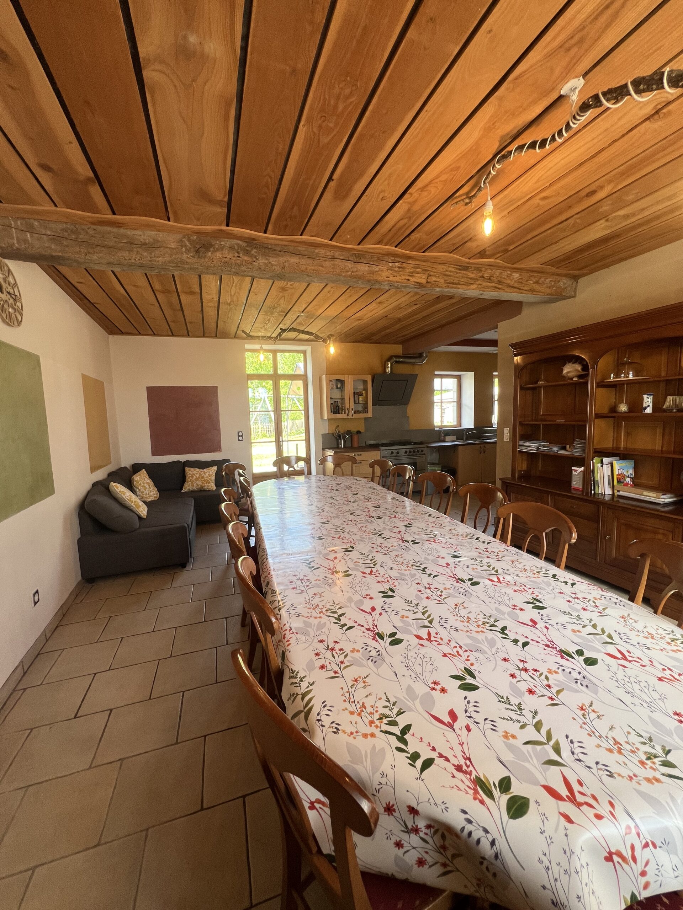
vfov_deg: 106.2
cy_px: 455
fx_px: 342
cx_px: 342
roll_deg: +1.7
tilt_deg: -5.5
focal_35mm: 13
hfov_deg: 89.9
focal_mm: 1.57
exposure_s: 1/99
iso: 64
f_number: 1.8
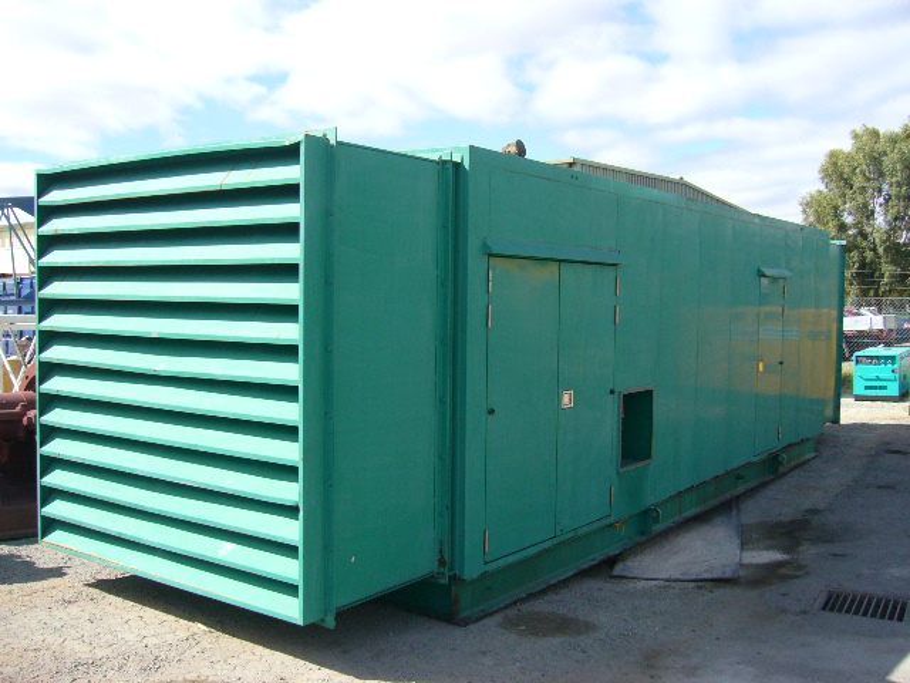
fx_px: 920
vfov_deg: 40.7
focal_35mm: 35
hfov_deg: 52.6
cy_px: 342
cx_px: 455
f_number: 5.6
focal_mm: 5.8
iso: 100
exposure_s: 1/400
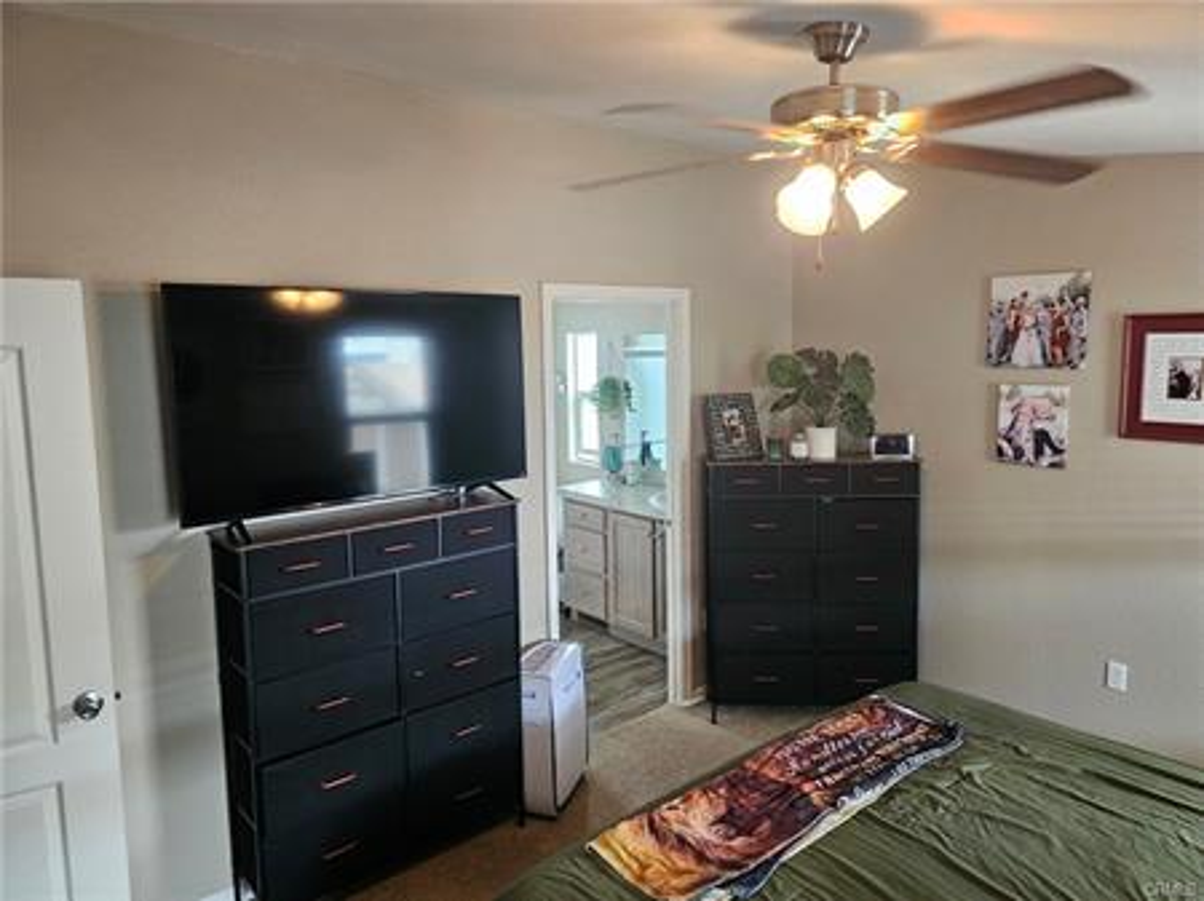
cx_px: 602
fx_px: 800
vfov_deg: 58.8
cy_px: 450
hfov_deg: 74.0
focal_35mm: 23
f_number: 1.7
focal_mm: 6.3
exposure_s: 1/120
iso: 1000
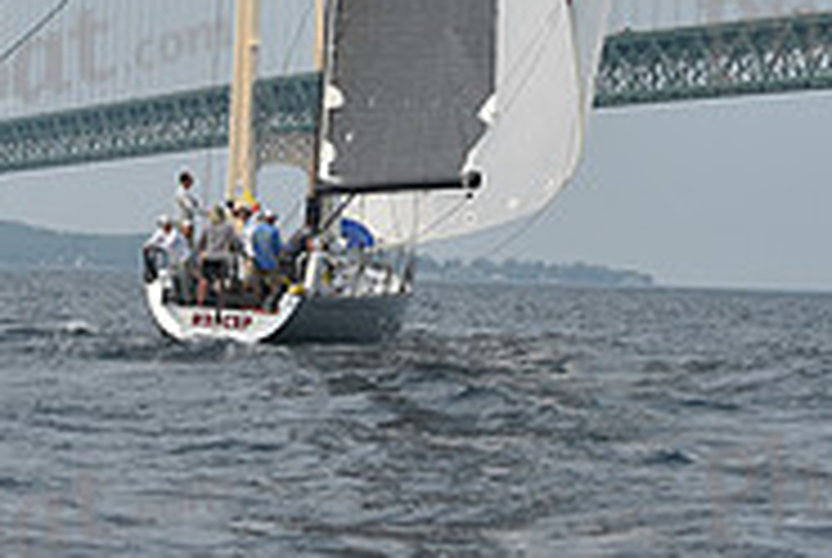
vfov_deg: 6.2
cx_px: 468
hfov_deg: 9.4
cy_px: -200
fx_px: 5069
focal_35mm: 219
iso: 250
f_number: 7.1
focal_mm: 70
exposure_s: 1/1250
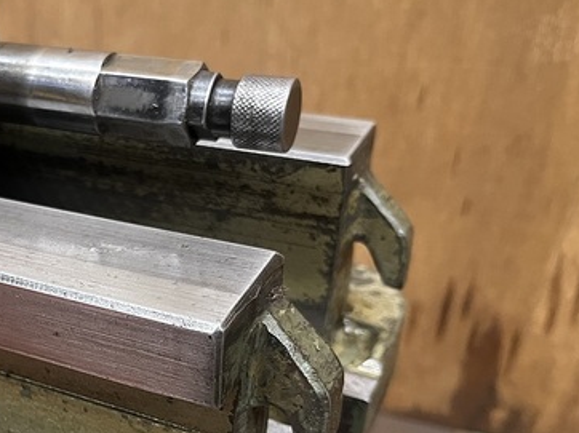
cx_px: 85
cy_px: 337
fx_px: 769
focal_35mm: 46
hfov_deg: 39.0
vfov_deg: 30.8
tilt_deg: -33.2
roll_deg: +3.4
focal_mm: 5.1
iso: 500
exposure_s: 1/60
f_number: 1.6
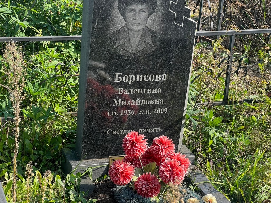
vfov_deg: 19.1
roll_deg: -2.5
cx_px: 136
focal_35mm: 77
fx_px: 603
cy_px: 102
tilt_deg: -20.5
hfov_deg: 25.3
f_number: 2.8
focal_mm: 9
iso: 25
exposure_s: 1/121
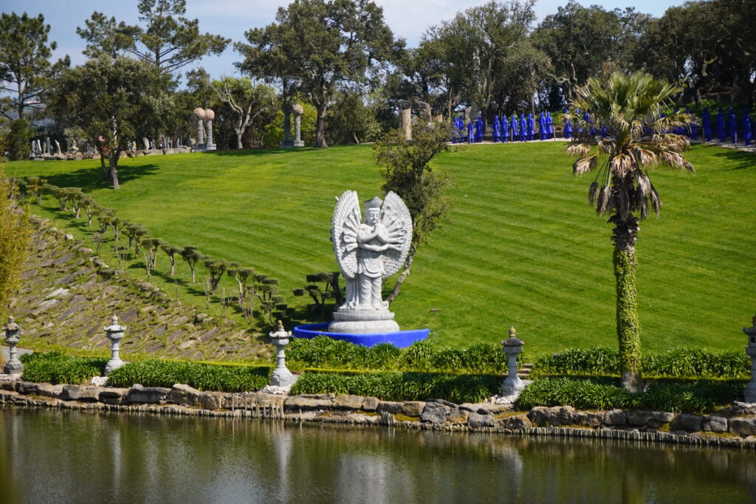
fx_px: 2205
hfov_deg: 19.5
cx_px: 378
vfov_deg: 13.0
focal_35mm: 105
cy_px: 252
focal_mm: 70
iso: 2000
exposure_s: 1/160
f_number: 4
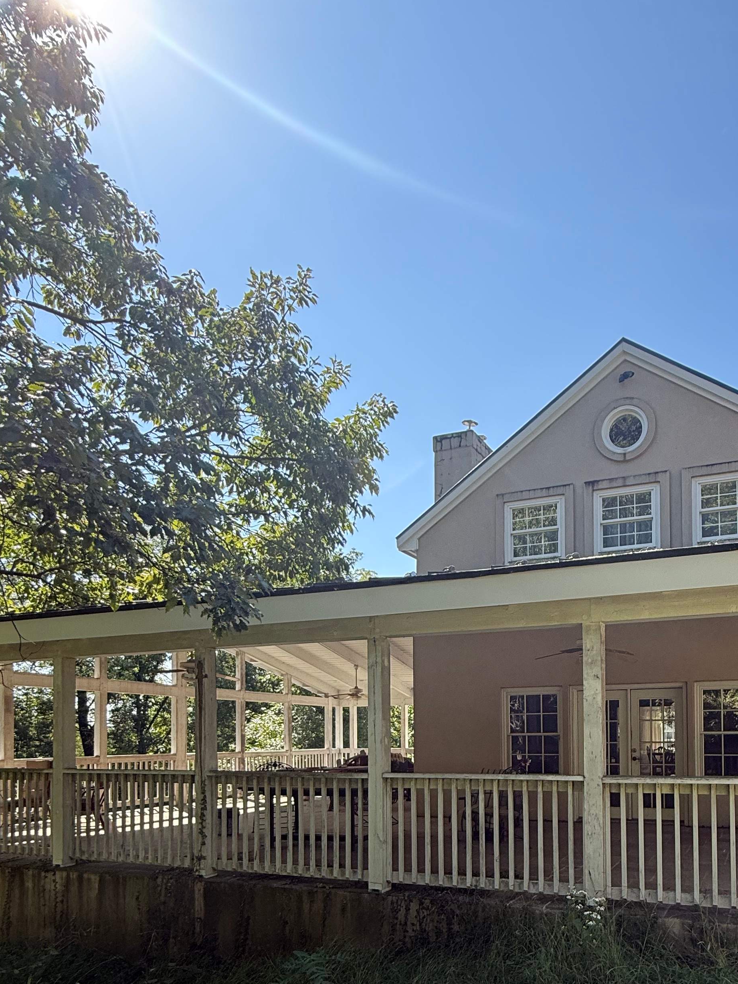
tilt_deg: +2.4
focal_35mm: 23
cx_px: 546
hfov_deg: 56.2
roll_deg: +0.0
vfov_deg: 69.6
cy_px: 724
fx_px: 654
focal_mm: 2.22
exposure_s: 1/405
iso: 64
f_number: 2.2
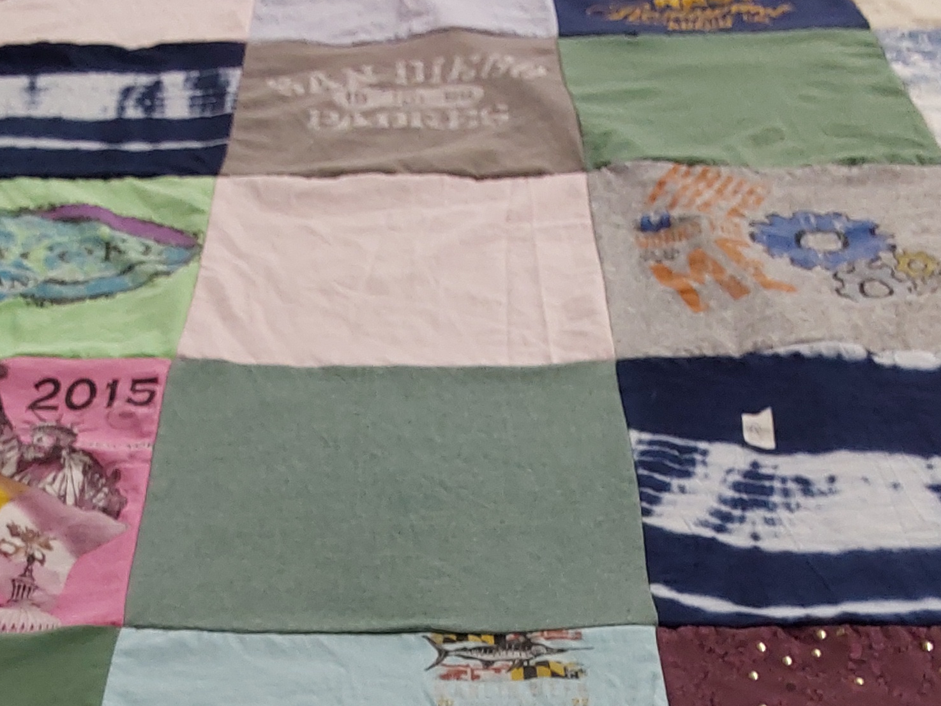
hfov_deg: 31.1
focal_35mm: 62
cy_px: 698
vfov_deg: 22.8
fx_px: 1686
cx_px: 403
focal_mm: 2.91
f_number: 1.9
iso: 100
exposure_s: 1/60
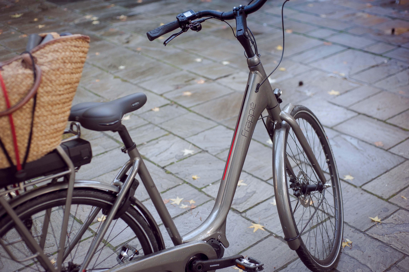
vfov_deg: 27.0
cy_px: 136
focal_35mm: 50
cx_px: 204
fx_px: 568
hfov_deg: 39.6
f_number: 2.8
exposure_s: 1/640
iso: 1000
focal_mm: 50
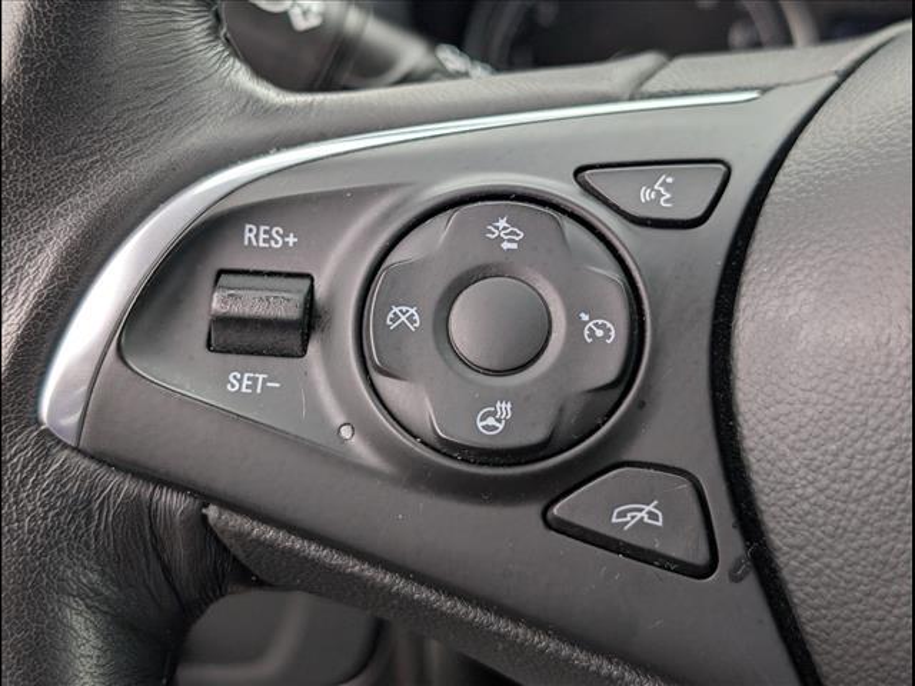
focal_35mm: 49
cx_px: 458
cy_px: 343
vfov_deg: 29.7
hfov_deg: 38.9
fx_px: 1295
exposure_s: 1/286
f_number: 1.68
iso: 48
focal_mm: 6.9
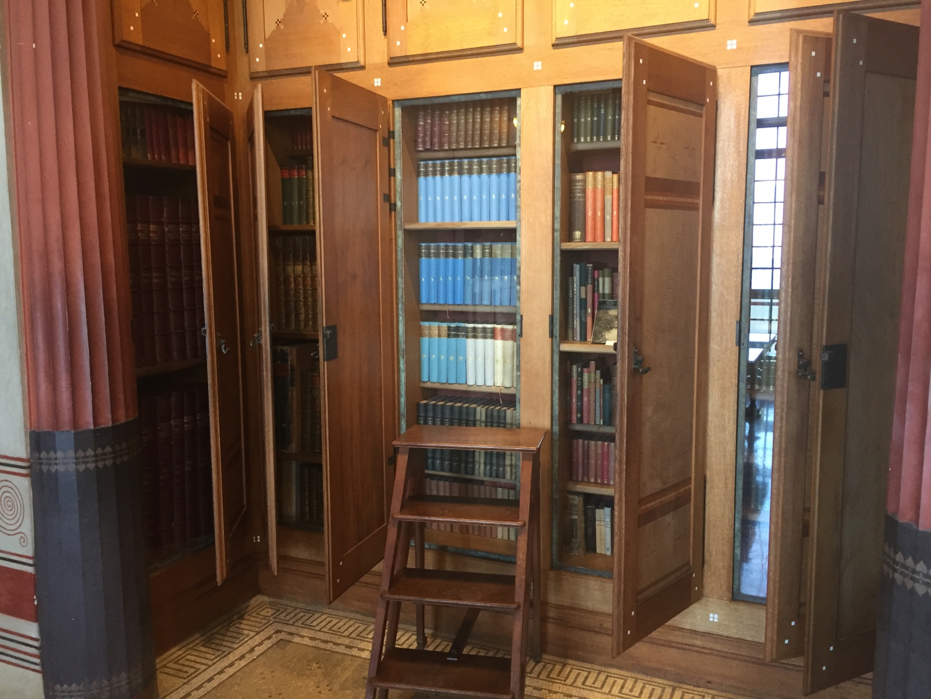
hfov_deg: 61.7
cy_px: 350
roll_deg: +0.4
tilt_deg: -6.6
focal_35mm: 29
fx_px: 780
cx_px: 466
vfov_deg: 48.2
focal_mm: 4.15
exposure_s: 1/33
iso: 160
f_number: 2.2
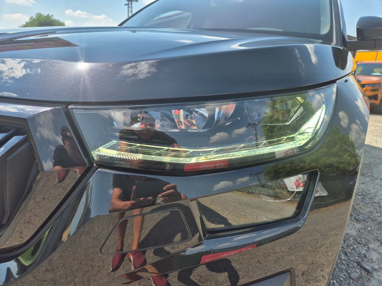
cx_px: 191
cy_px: 143
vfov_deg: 58.9
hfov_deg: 73.9
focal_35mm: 23
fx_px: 254
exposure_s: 1/1244
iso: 25
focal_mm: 5.4
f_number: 1.8
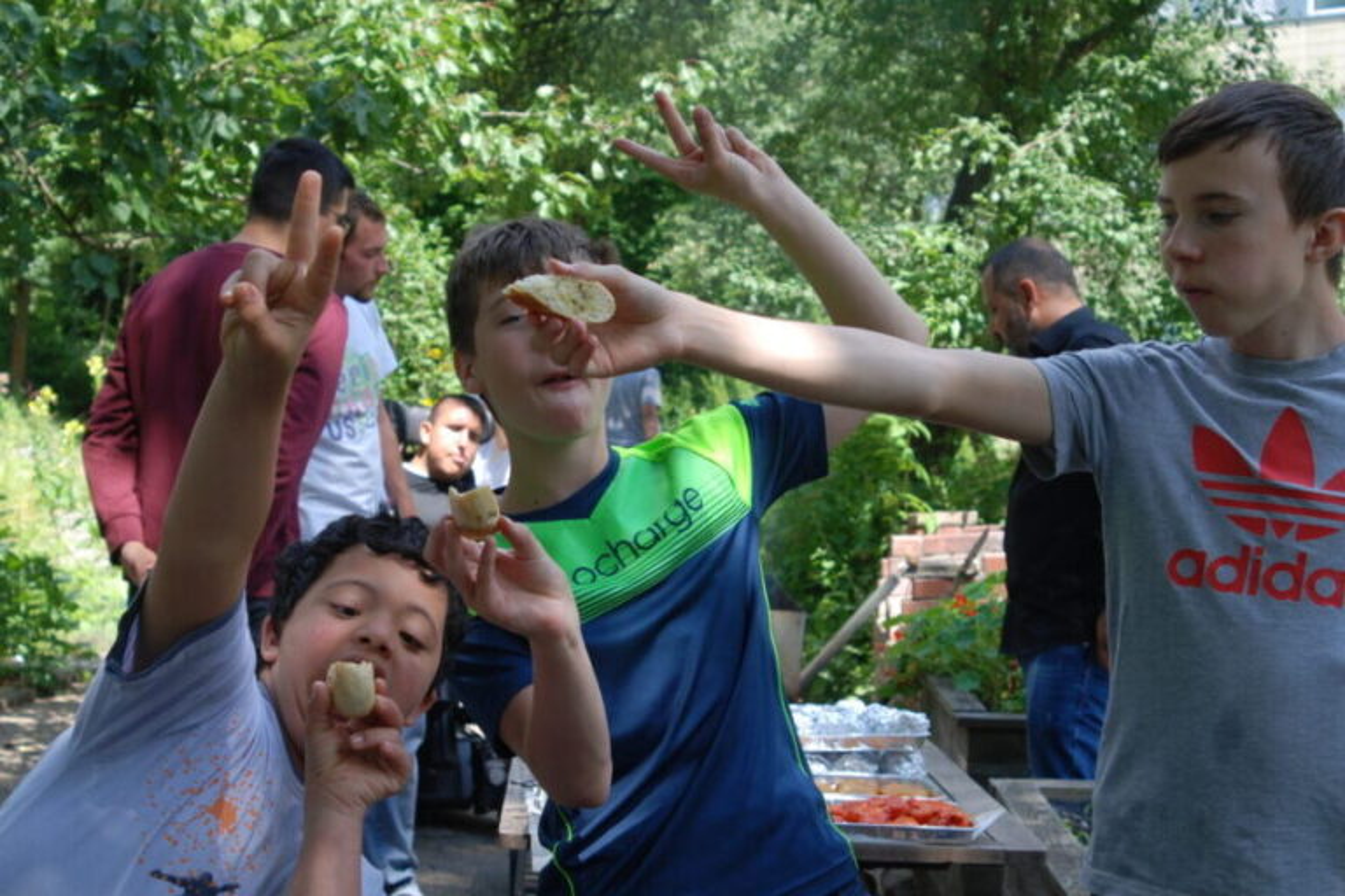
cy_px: 448
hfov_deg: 46.4
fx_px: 1569
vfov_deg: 31.9
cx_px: 672
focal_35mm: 42
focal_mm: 28
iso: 100
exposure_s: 1/125
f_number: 5.6
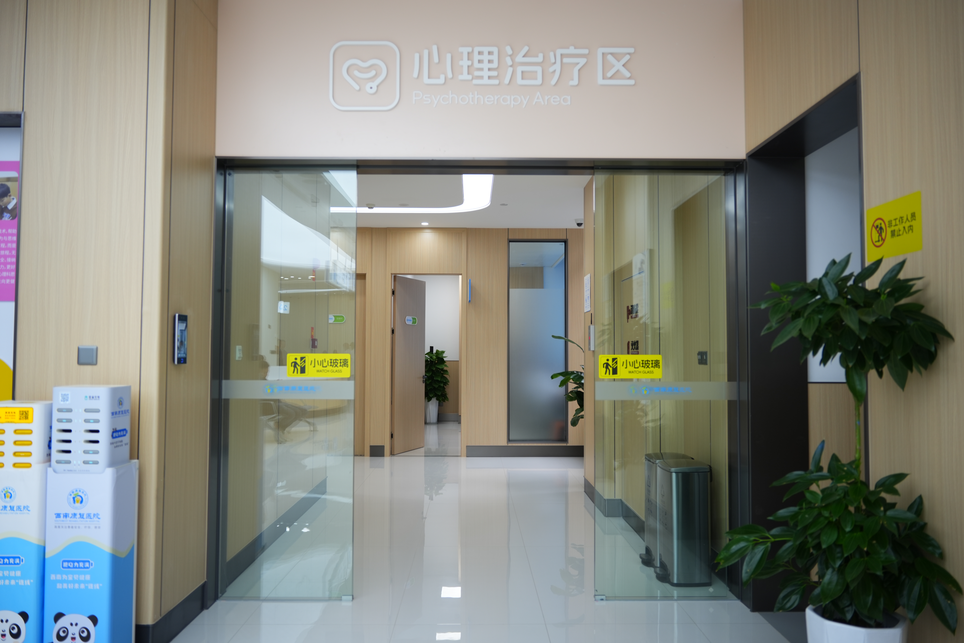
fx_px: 750
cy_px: 322
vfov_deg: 46.4
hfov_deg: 65.5
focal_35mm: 28
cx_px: 482
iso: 200
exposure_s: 1/100
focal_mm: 28
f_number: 2.8
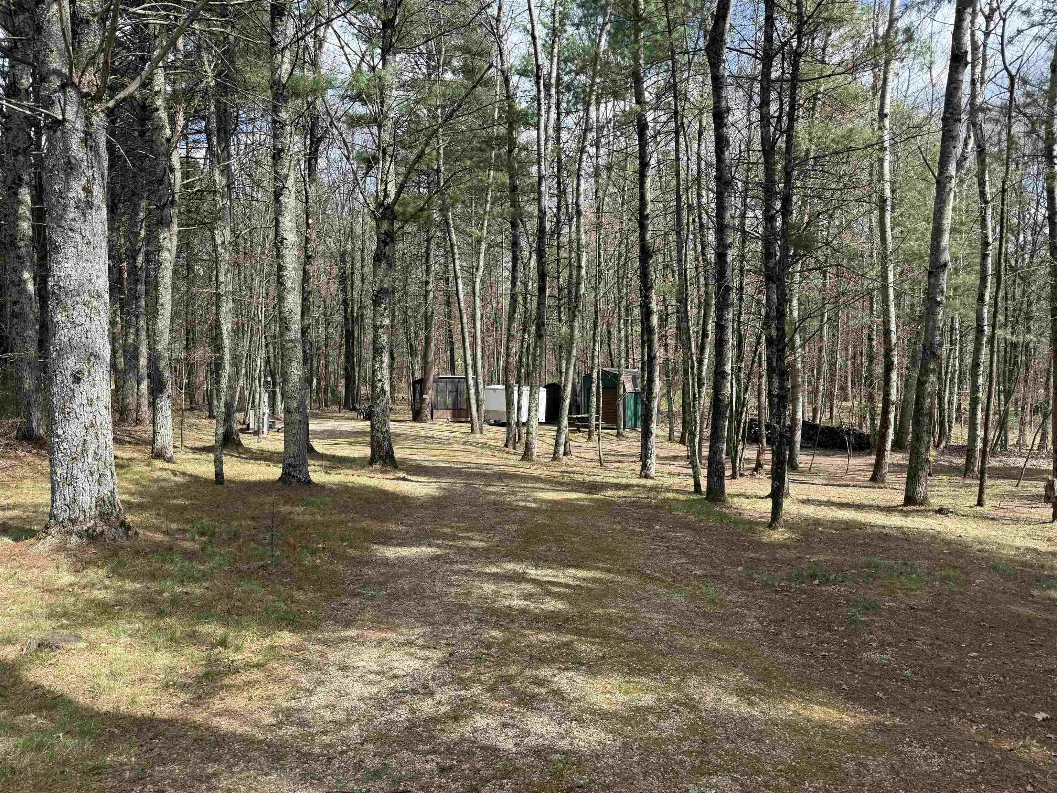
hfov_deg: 71.6
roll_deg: +0.5
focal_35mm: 24
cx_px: 528
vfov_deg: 56.8
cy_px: 396
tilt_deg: -1.6
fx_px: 733
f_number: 1.78
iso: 80
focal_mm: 6.76
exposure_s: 1/1192
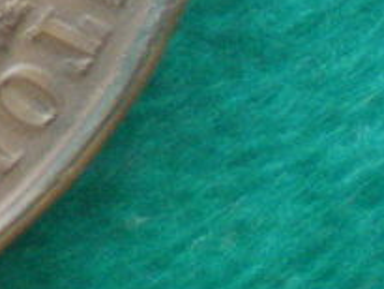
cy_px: -218
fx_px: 2053
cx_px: -371
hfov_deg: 9.9
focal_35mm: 185
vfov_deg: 7.8
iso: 400
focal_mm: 6.3
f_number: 3.1
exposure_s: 1/6
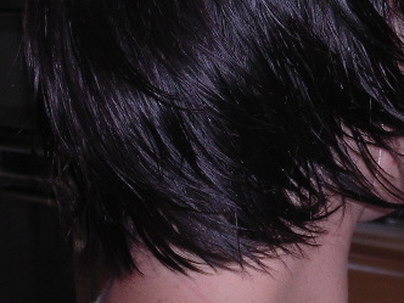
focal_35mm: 183
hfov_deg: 10.7
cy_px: 294
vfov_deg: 8.1
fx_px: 2136
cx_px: 460
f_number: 3.9
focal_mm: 11.6
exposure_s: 1/60.1
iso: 100
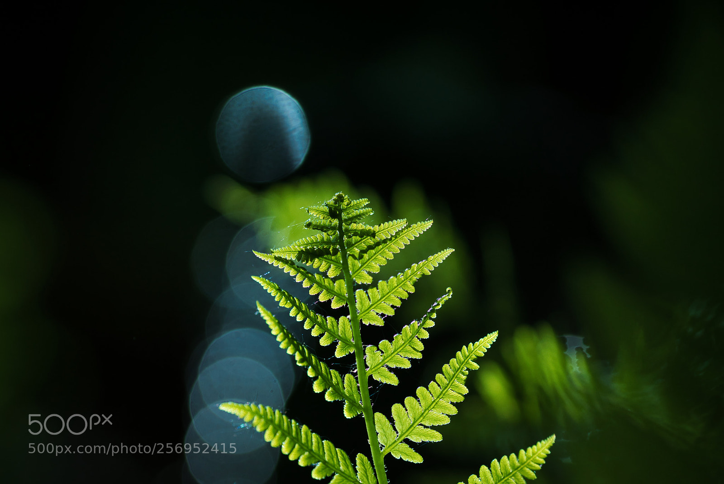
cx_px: 362
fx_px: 3169
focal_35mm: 158
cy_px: 242
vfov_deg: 8.7
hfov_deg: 13.0
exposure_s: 1/4000
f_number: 3.5
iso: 400
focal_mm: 105
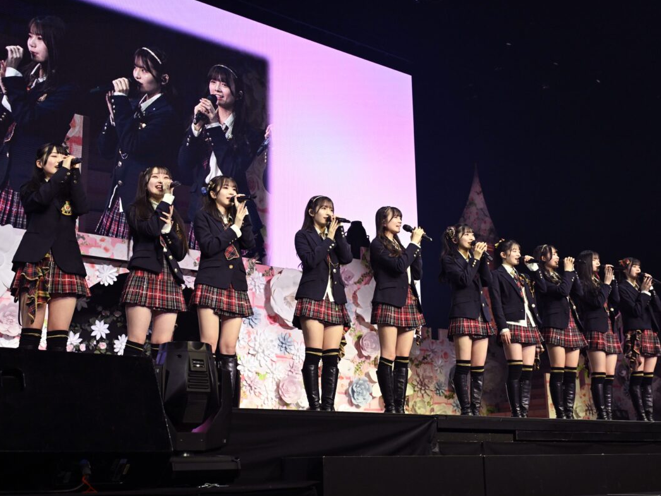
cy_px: 251
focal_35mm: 43
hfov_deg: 43.8
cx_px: 343
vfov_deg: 33.6
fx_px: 821
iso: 2500
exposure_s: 1/640
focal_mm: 39
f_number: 6.3
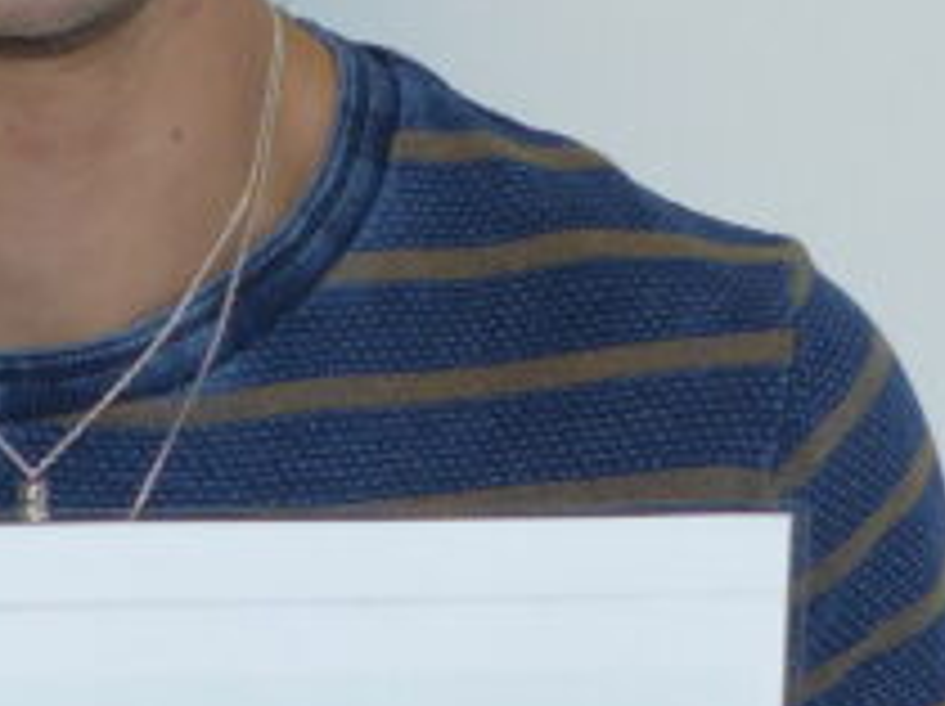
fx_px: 3327
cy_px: 234
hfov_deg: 16.1
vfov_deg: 12.1
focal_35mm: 122
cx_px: 274
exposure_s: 1/80
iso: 100
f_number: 2.8
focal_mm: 4.5
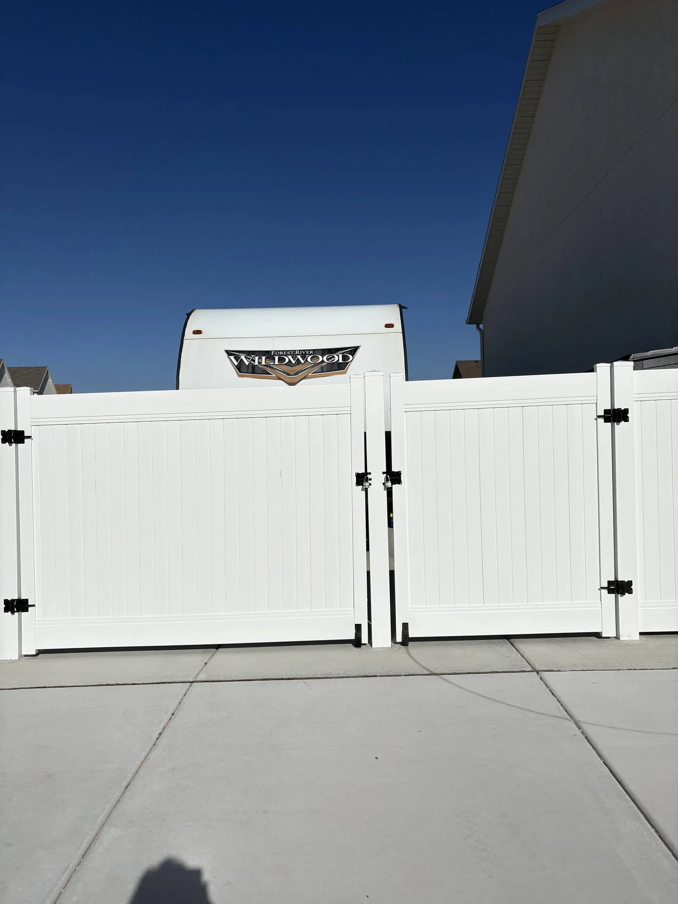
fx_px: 679
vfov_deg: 67.3
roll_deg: +0.8
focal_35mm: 26
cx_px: 339
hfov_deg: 53.1
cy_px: 452
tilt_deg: +0.3
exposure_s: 1/18519
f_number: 1.6
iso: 40
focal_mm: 5.96
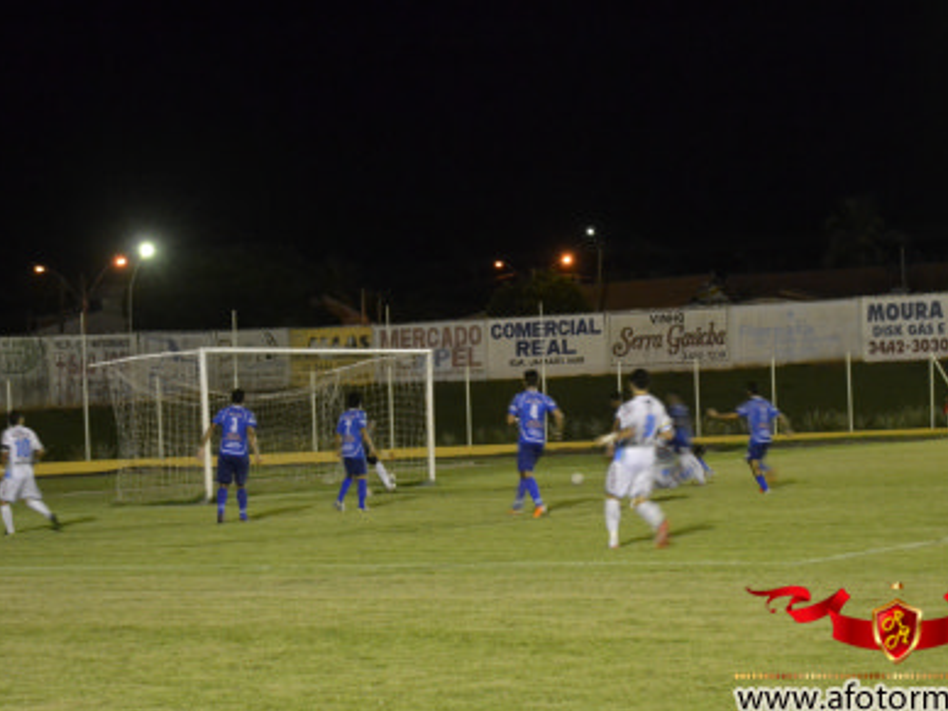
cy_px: 343
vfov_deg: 15.9
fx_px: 2547
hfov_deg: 21.1
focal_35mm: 93
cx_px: 479
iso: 3200
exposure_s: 1/20
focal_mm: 50
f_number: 4.8
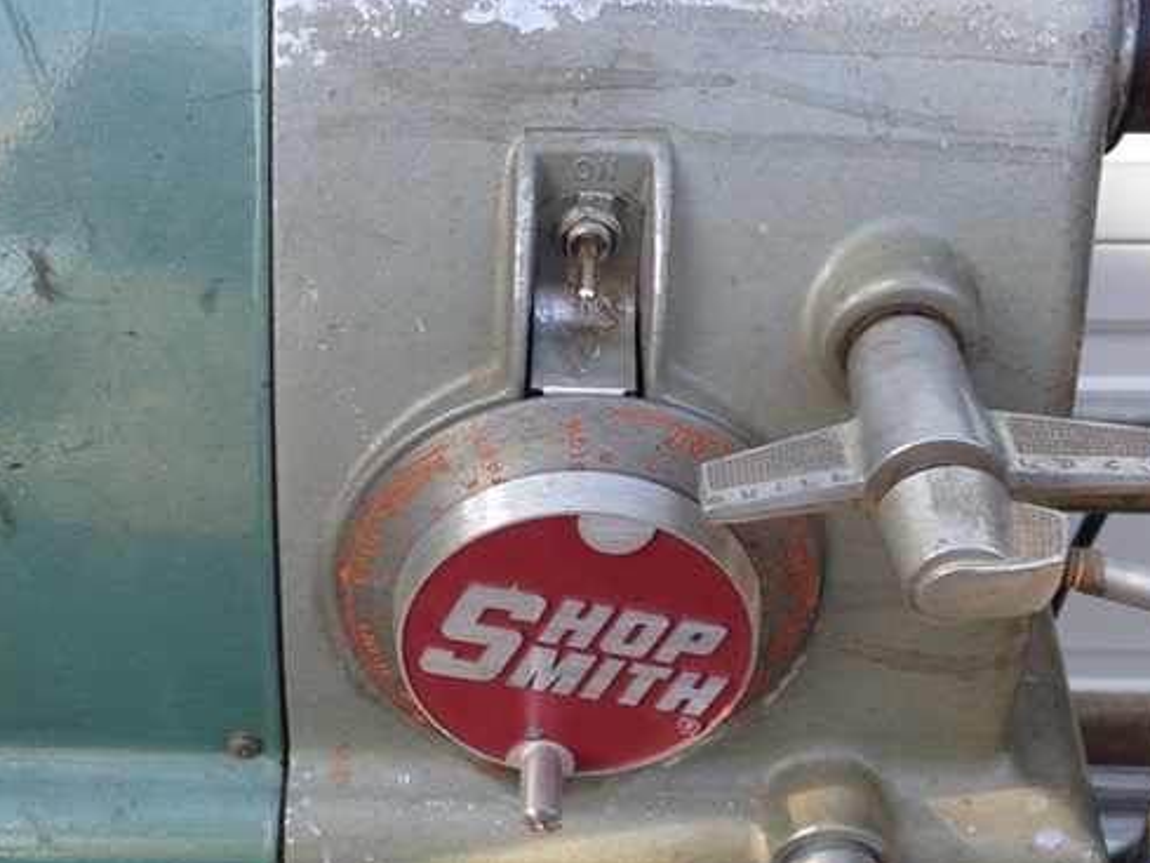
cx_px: 506
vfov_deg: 27.0
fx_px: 1794
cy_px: 473
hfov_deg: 35.5
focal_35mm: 54
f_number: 2.4
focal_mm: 4.12
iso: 50
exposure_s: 1/146
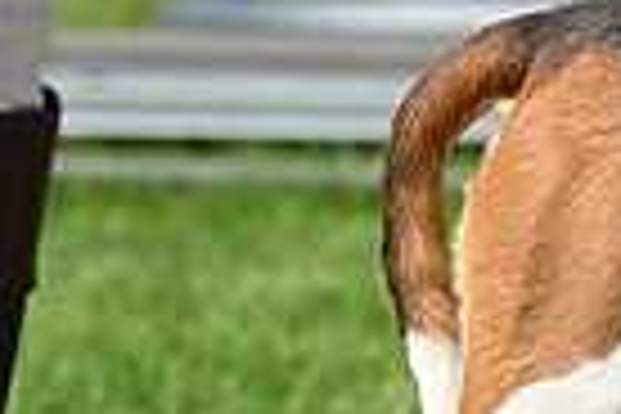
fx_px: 8711
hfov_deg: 4.0
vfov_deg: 2.7
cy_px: 250
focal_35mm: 505
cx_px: 1264
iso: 180
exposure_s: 1/1250
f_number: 4.5
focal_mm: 120
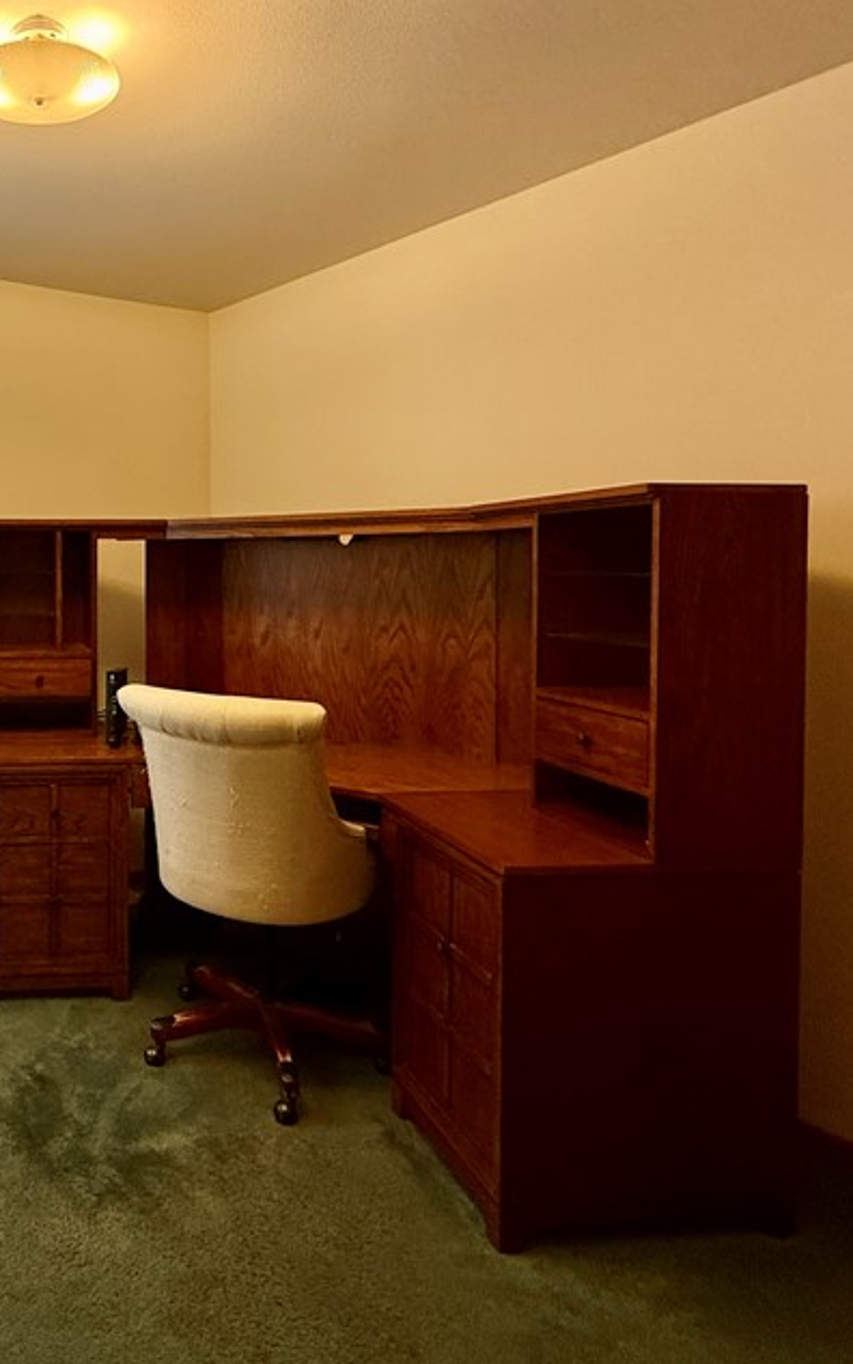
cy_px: 584
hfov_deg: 45.3
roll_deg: -0.7
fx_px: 892
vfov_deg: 74.4
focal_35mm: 24
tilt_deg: -0.7
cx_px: 54
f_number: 2.2
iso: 200
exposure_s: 1/60
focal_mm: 2.22
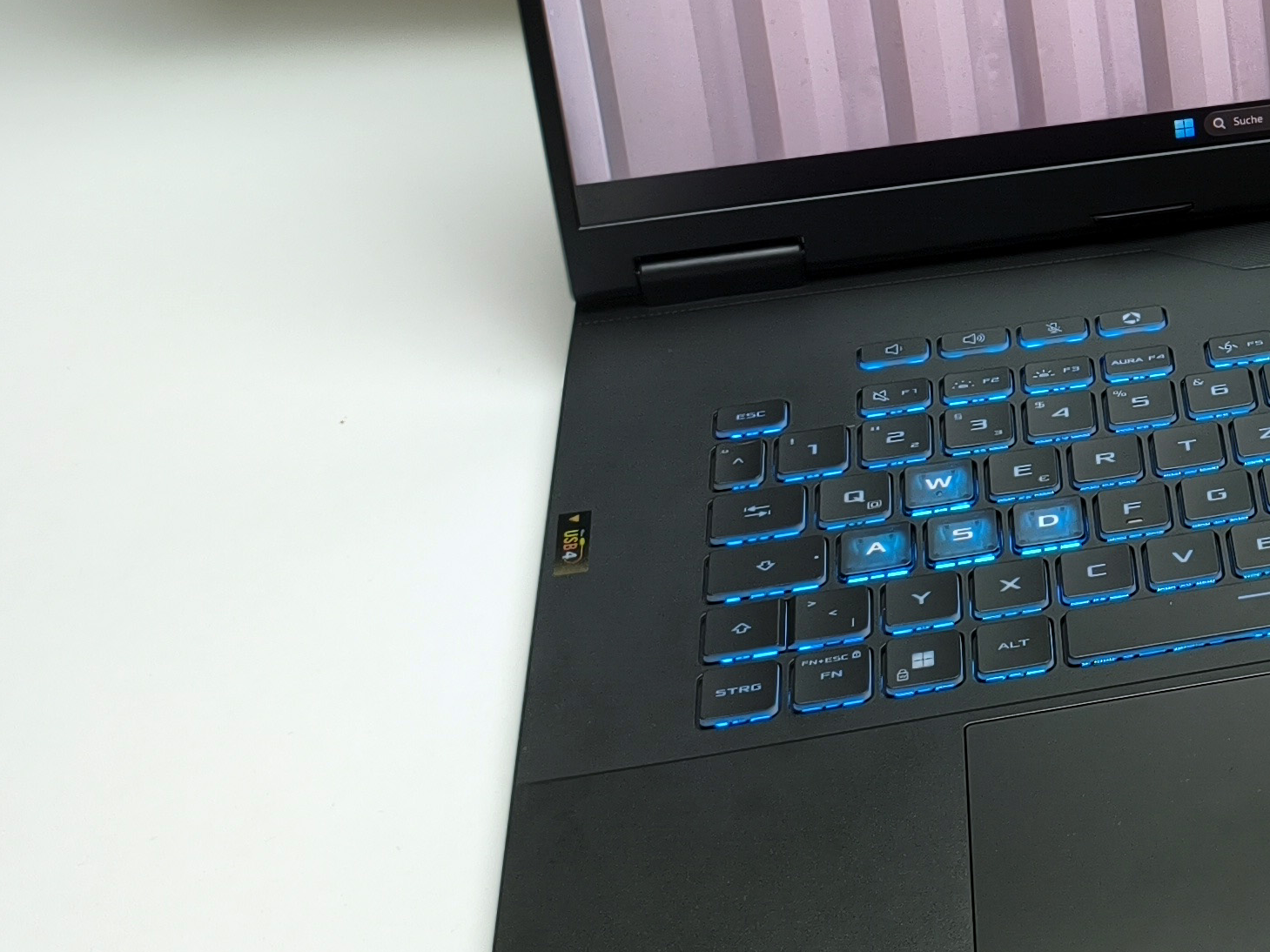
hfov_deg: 24.0
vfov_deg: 19.8
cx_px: 1566
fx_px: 2678
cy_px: 94
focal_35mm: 73
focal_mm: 4.94
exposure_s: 1/99.8
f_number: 1.5
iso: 125
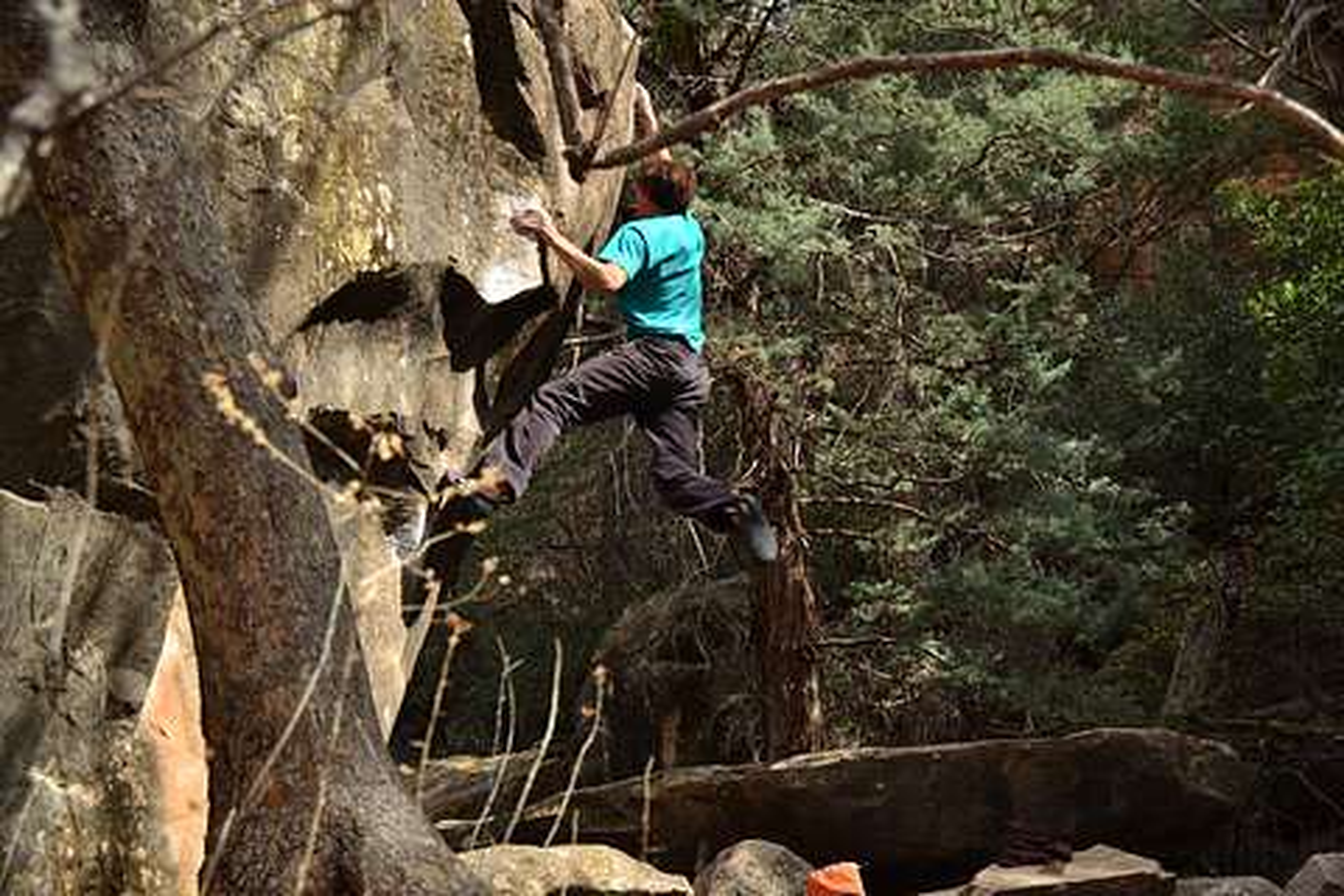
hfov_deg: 47.9
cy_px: 448
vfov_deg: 33.0
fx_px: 1512
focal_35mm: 40
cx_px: 672
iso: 100
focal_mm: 27
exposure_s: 1/125
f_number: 3.8
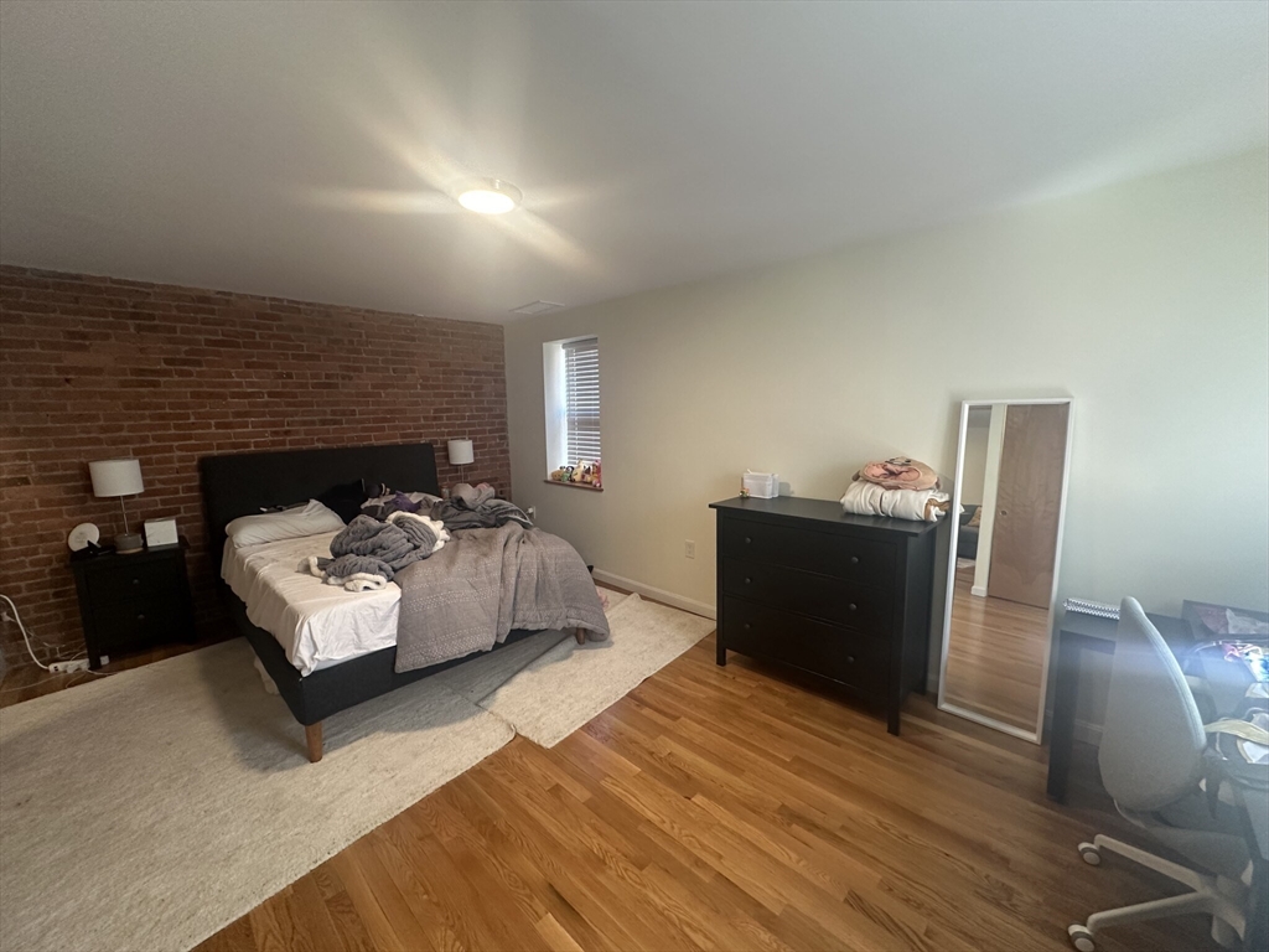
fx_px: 513
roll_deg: +0.3
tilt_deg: -7.0
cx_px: 634
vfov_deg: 85.7
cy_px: 476
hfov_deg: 102.1
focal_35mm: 14
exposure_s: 1/60
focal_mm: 2.22
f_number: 2.2
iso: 200
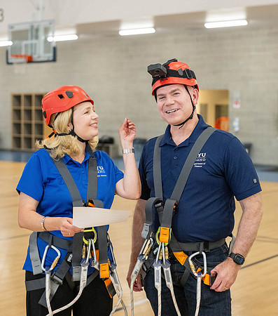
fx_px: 656
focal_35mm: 68
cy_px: 158
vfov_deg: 27.0
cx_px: 148
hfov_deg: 23.9
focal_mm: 50
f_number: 2.8
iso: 6400
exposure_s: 1/1000
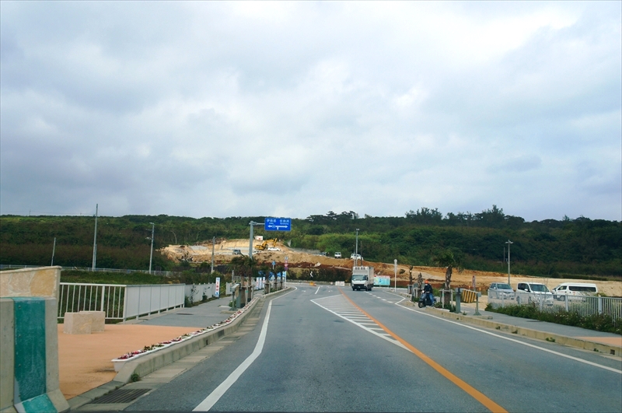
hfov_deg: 49.6
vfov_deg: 34.1
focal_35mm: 39
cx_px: 311
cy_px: 206
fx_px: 673
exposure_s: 1/500
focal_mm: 26
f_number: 7.1
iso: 200
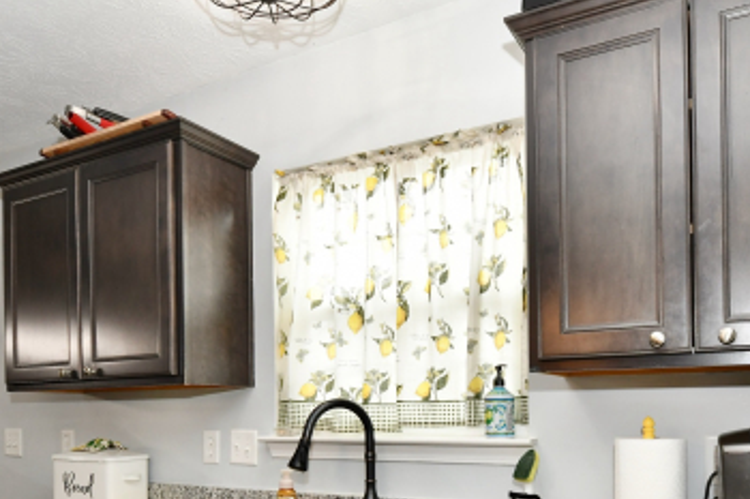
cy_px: 433
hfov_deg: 61.9
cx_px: 407
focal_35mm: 30
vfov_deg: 40.8
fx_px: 625
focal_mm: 14
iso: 640
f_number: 6.3
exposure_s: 1/60
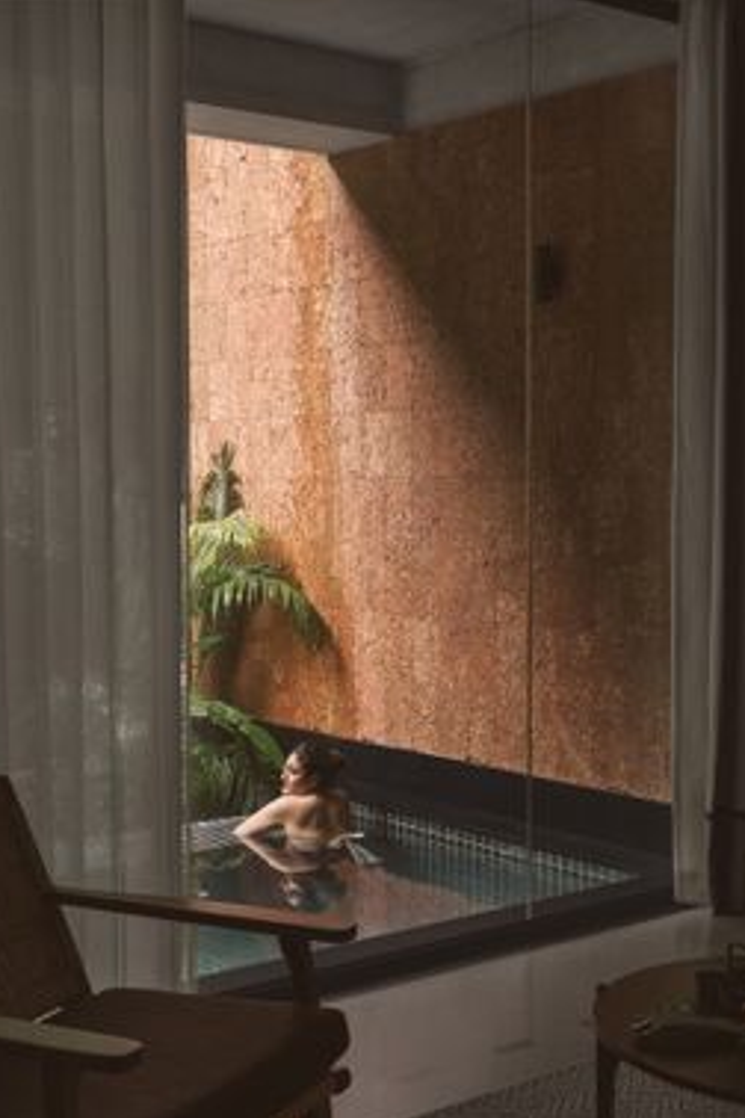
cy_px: 634
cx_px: 339
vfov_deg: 40.3
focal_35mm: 49
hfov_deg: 27.5
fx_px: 1521
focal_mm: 43
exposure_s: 1/3
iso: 320
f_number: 8
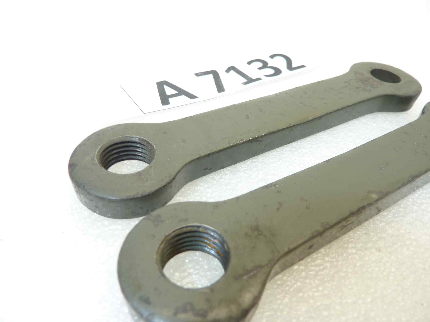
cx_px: 215
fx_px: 311
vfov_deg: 54.9
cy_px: 161
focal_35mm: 25
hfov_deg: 69.4
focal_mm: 4.1
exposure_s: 1/15
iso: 80
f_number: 3.3
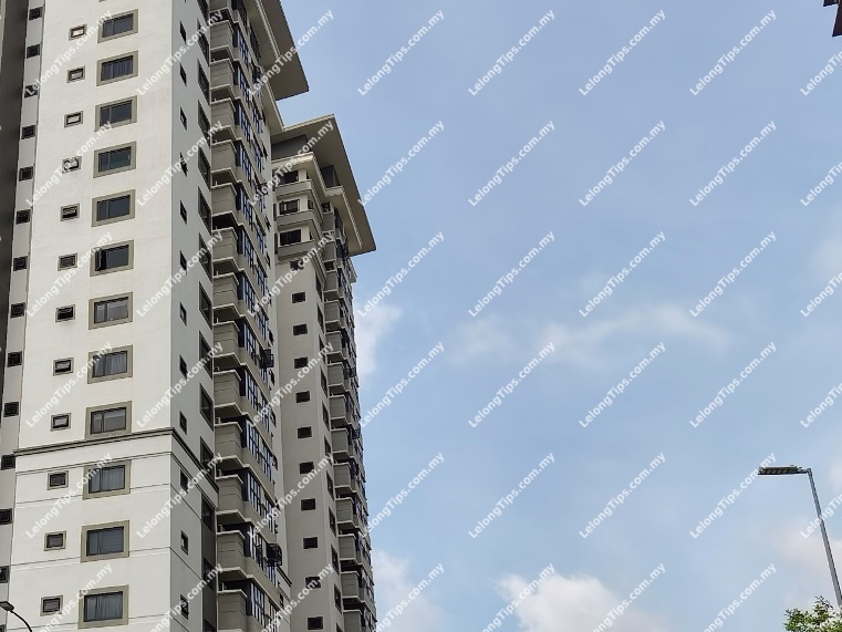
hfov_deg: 38.4
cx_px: 81
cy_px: 407
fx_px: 1119
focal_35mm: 46
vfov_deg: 31.3
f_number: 1.7
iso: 50
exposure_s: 1/822
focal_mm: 6.06
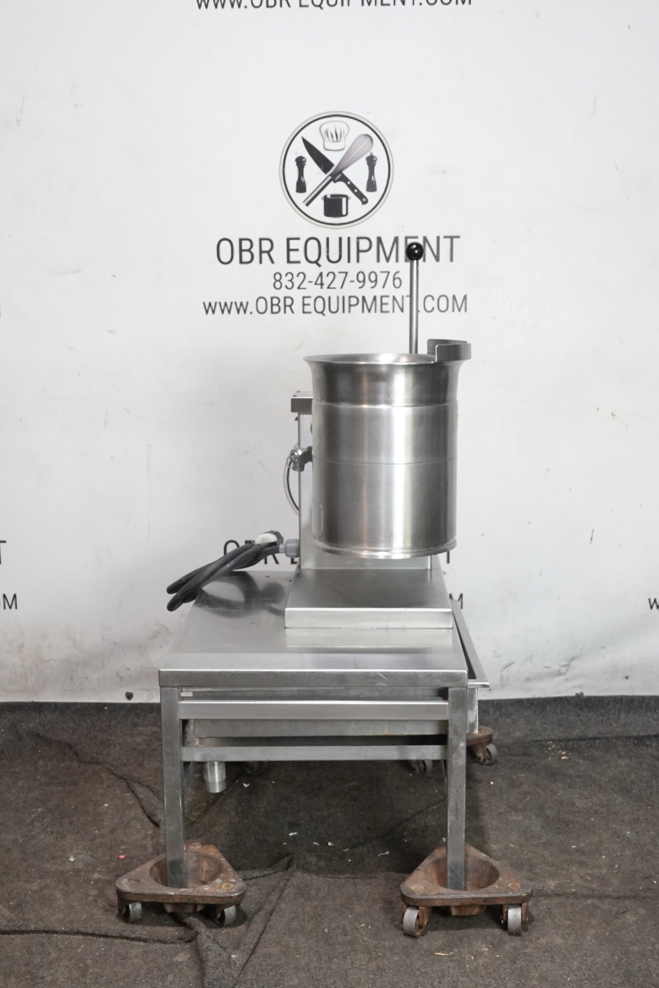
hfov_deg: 31.2
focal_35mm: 43
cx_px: 330
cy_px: 494
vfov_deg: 45.4
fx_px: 1180
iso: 1000
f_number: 4
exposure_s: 1/50
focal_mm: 15.9
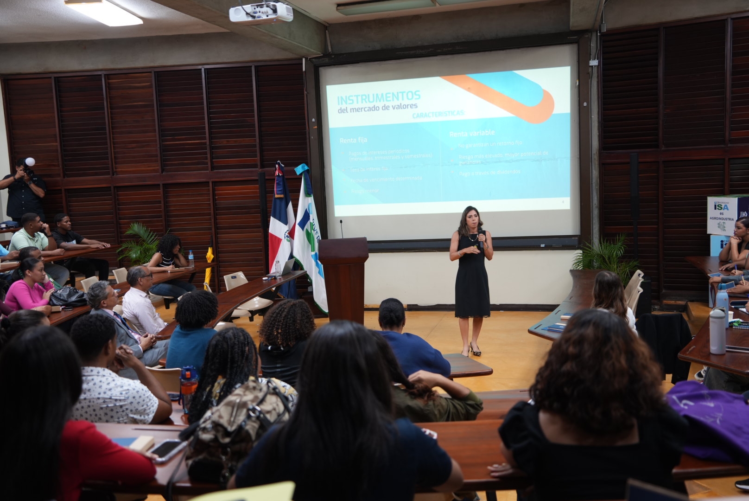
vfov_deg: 40.0
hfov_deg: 57.2
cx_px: 374
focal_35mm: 33
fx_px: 687
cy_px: 250
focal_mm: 33
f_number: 3.2
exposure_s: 1/40
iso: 800
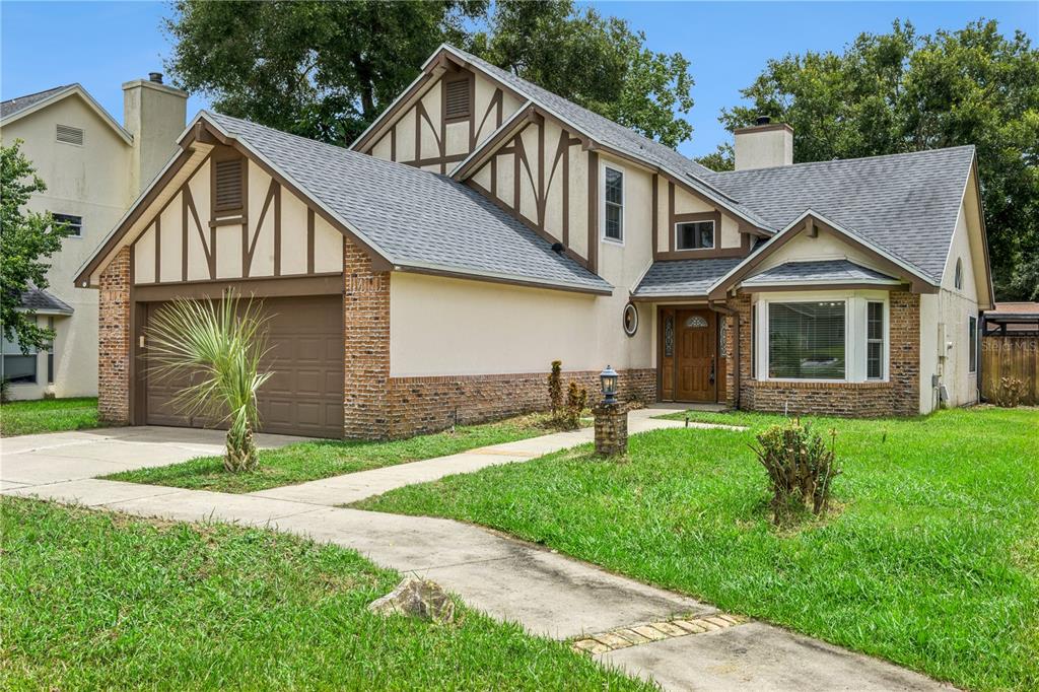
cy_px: 346
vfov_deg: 41.1
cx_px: 520
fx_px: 923
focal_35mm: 32
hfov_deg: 58.7
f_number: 22
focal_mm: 32
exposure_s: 1/50
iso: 125
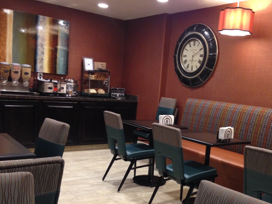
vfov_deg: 34.2
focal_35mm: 42
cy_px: 127
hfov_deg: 44.6
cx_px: 158
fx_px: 330
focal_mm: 4.12
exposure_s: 1/20
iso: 200
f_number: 2.4
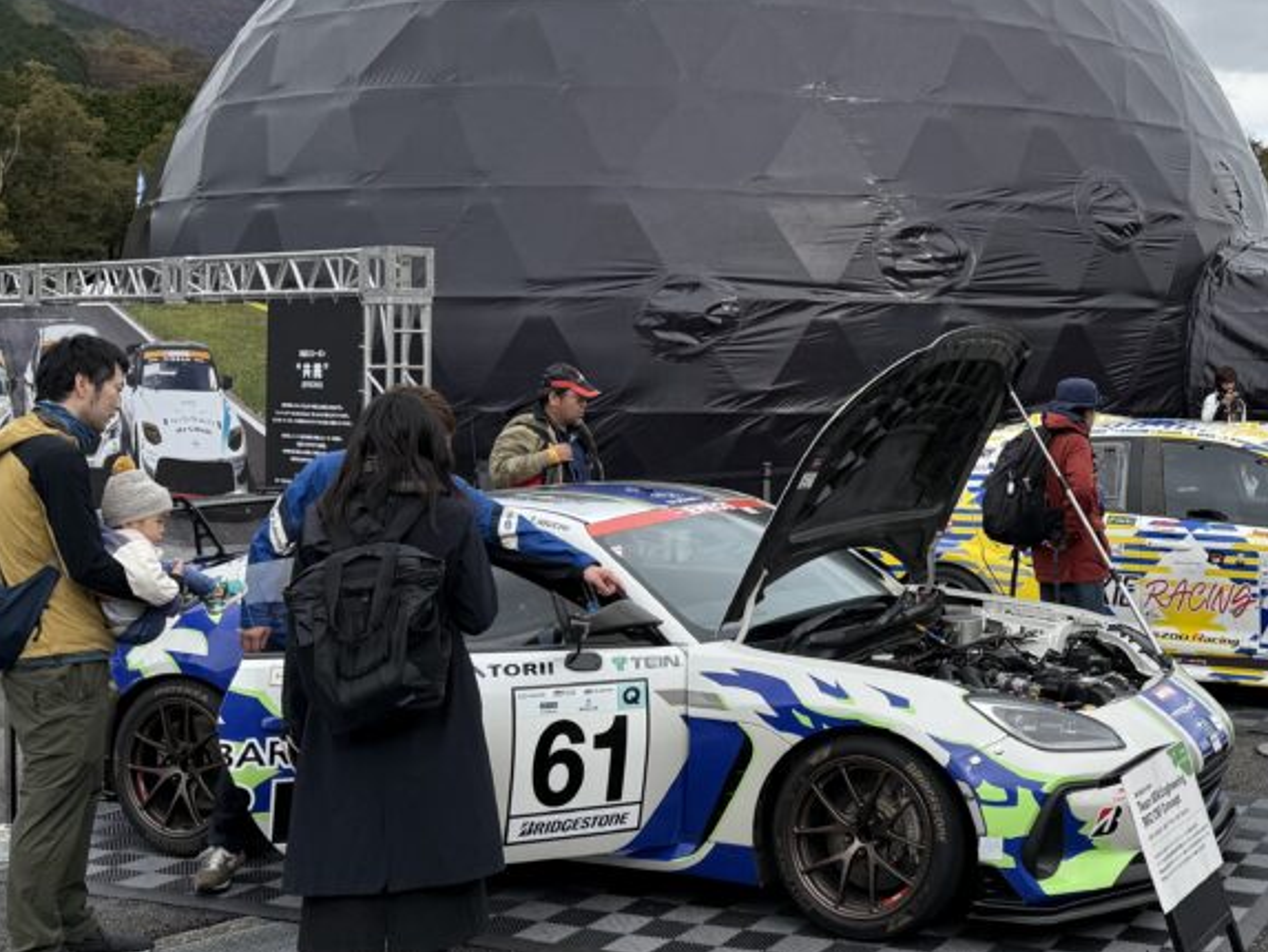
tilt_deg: -0.2
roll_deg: +0.7
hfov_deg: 37.0
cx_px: 1078
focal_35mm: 49
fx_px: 1795
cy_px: 381
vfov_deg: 29.6
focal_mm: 6.76
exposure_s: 1/3759
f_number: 1.78
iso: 80
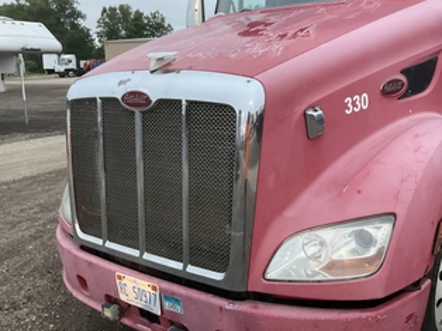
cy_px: 142
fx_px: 472
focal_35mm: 37
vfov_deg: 38.5
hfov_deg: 50.0
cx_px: 258
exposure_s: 1/60
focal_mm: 3
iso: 200
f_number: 1.8
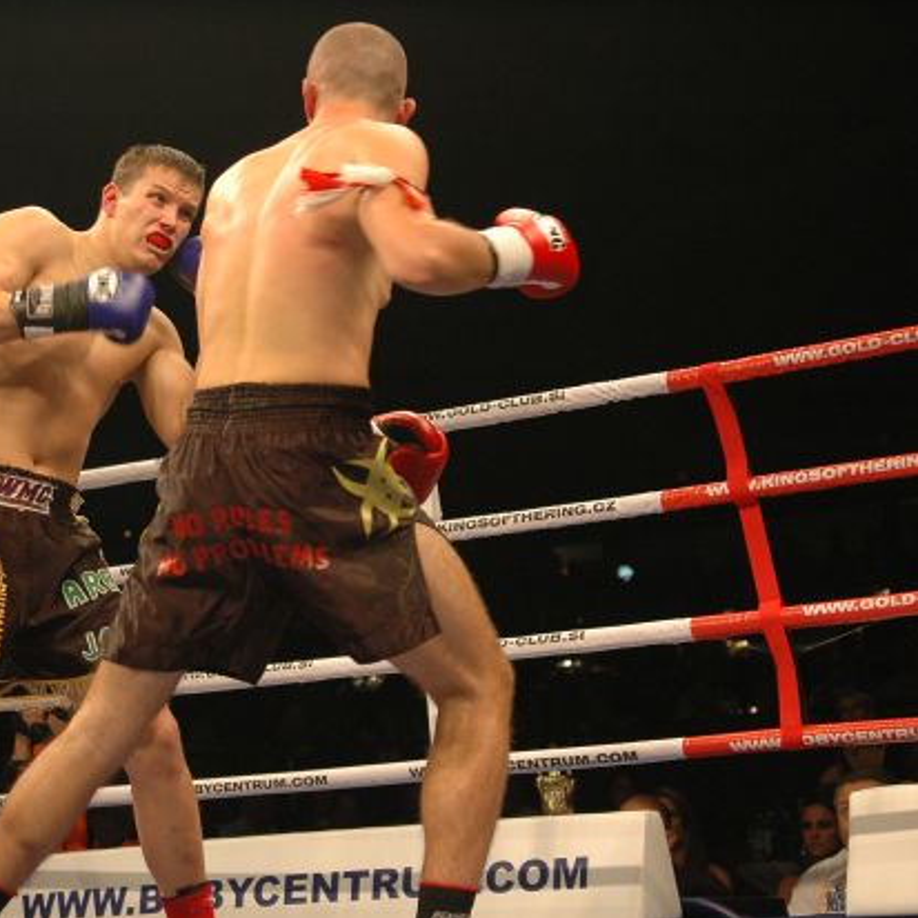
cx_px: 220
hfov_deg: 22.0
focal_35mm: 78
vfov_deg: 22.2
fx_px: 2340
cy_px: 456
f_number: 2.8
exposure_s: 1/400
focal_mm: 40
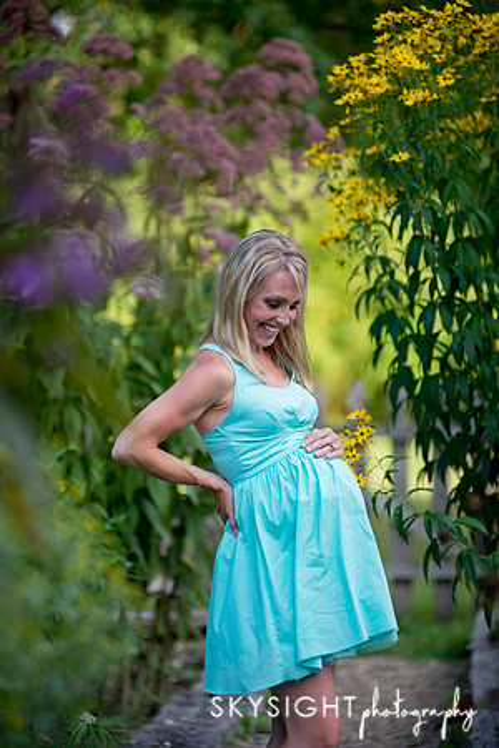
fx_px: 3534
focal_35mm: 170
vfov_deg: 12.1
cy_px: 374
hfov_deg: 8.1
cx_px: 250
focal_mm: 170
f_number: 3.2
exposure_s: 1/320
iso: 200
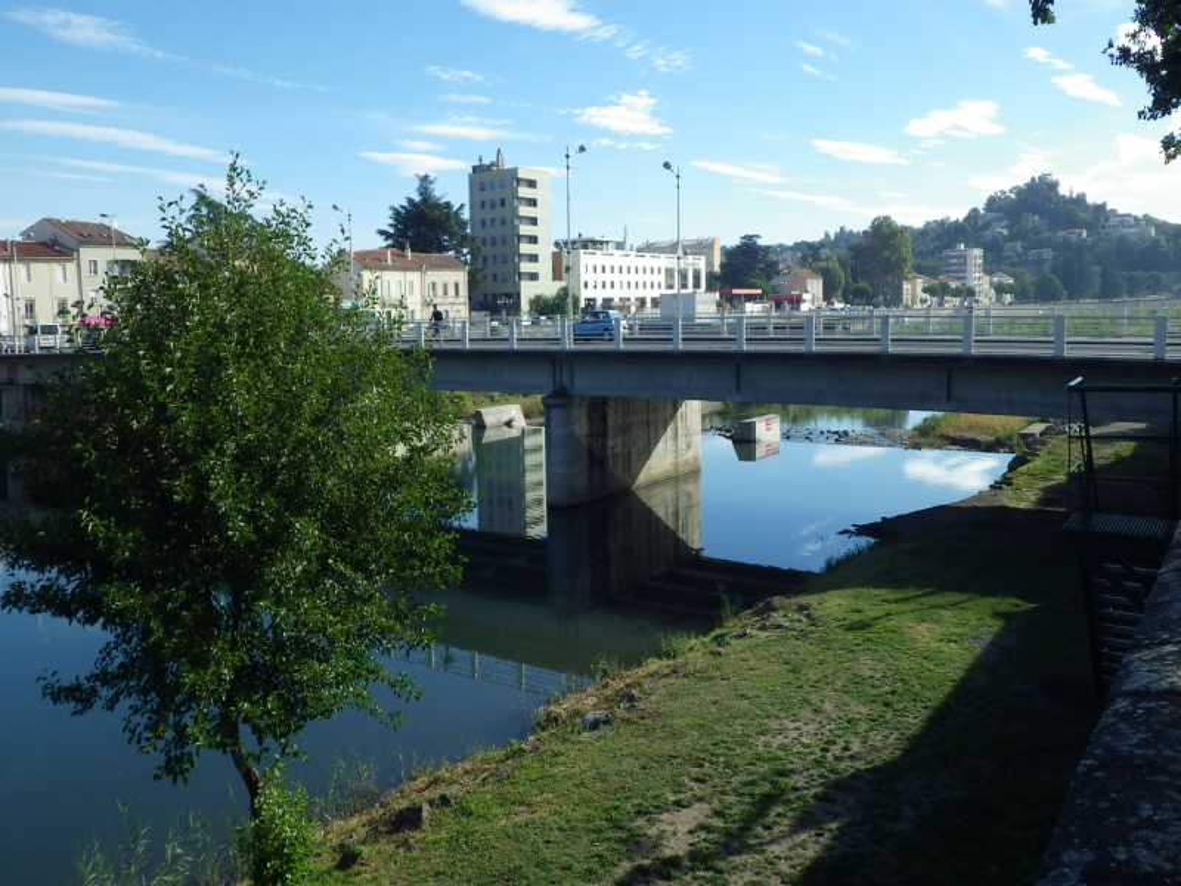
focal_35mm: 28
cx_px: 590
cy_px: 443
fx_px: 955
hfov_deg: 63.4
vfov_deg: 49.7
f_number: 4.2
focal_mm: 5
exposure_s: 1/500
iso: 125
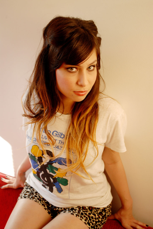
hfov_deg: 32.0
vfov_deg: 46.4
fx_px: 267
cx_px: 76
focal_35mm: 42
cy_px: 114
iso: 250
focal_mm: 28
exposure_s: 1/160
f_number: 2.8
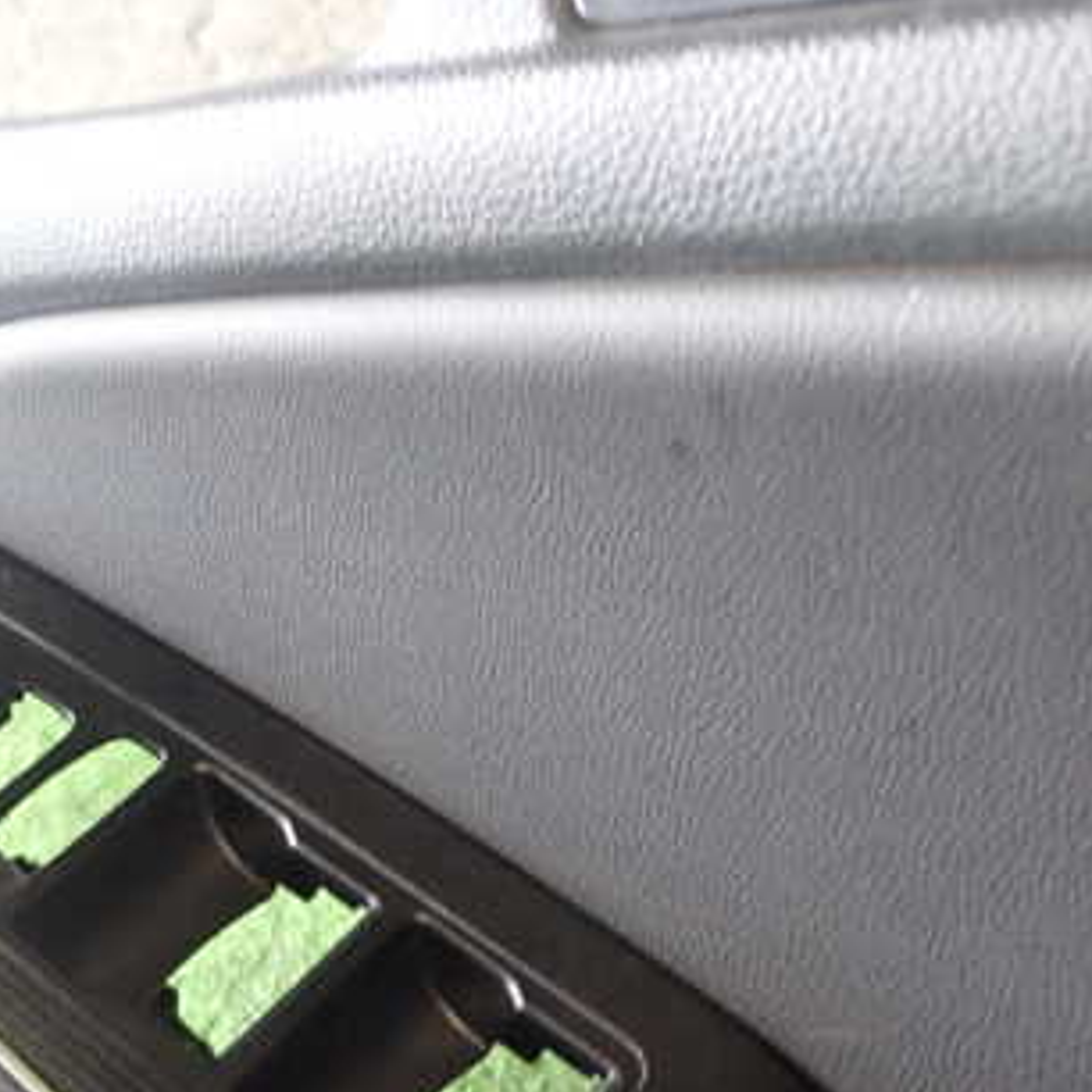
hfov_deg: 32.1
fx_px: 1856
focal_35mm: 52
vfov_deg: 32.5
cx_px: 257
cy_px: 735
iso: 500
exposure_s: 1/30
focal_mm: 5.4
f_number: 2.3
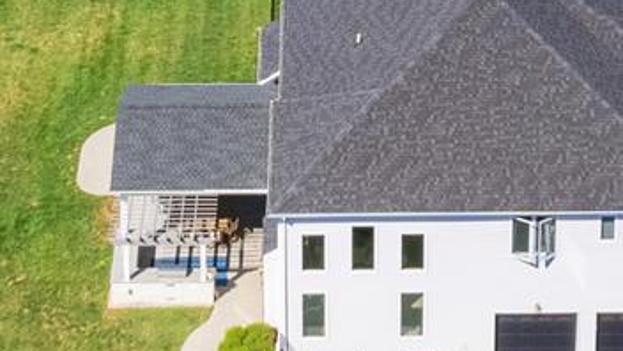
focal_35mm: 134
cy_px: -558
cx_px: 340
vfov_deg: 8.2
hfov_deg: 16.0
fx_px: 2214
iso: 110
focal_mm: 8.38
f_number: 2.8
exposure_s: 1/1250
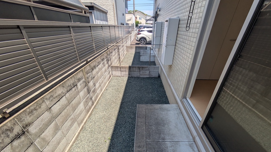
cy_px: 103
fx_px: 115
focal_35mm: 16
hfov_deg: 99.3
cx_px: 140
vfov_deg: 65.1
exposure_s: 1/796
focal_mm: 1.83
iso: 46
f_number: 2.2
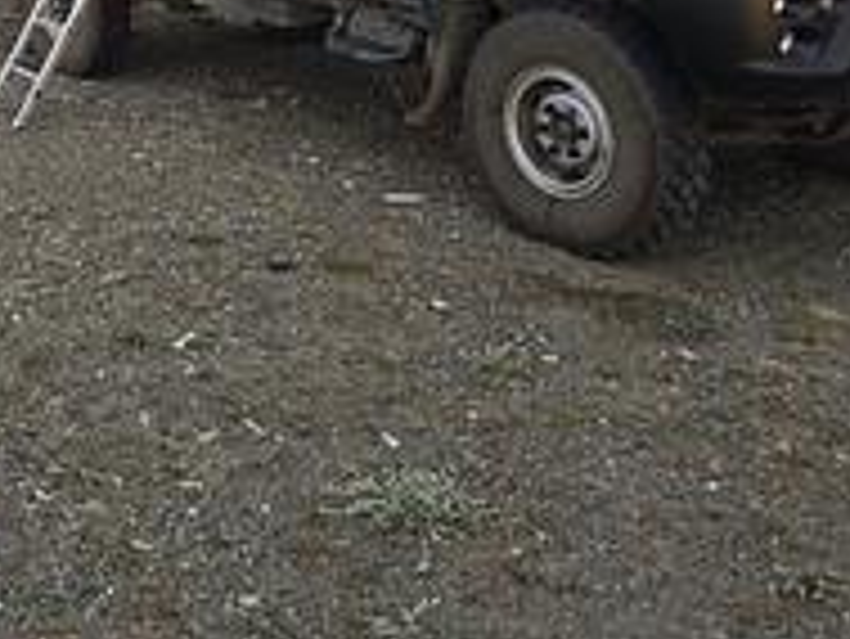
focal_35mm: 52
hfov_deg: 34.1
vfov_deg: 25.8
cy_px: -76
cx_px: 34
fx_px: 1278
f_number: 1.7
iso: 50
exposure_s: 1/180
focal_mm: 6.3
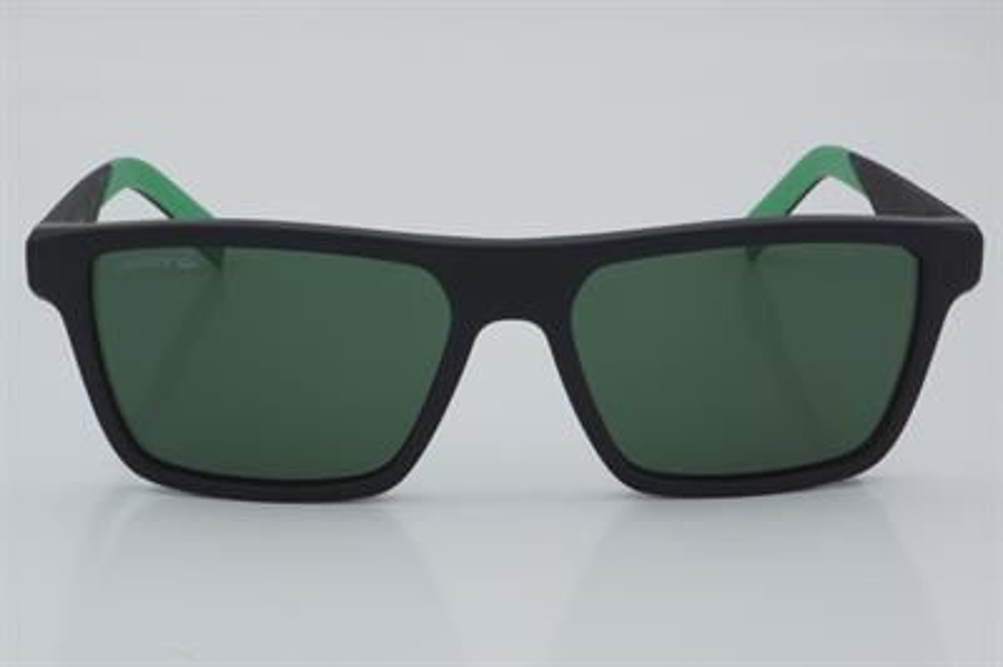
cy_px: 334
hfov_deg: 24.6
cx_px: 502
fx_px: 2297
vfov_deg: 16.5
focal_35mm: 82
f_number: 32
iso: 100
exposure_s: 1/4
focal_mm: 55
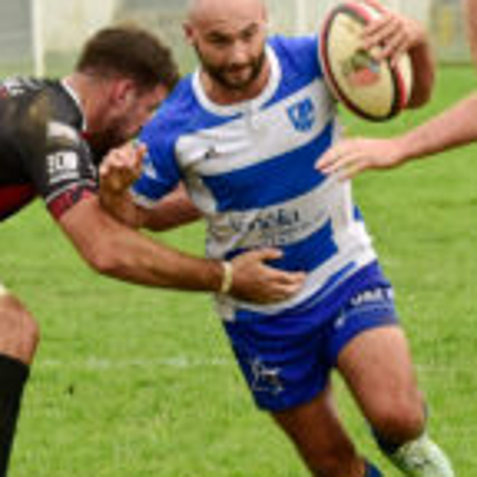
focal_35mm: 307
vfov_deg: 5.7
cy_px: 250
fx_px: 4786
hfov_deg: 5.7
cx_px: 232
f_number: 5
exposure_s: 1/1000
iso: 640
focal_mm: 130
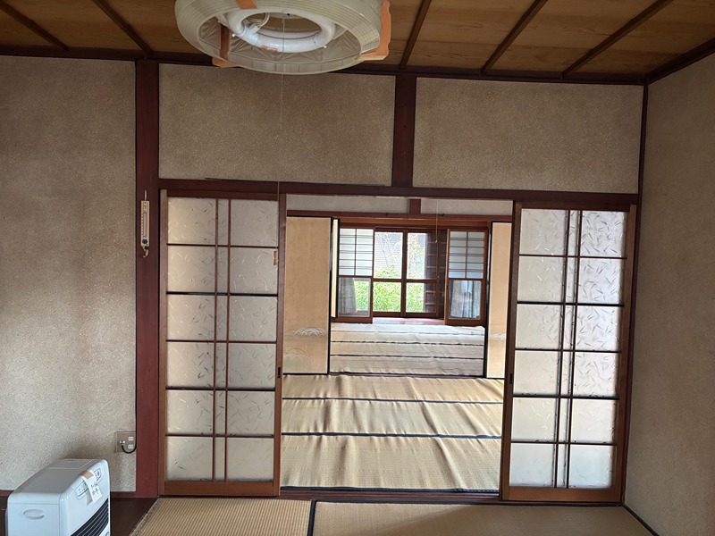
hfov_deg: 67.3
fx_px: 537
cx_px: 358
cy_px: 268
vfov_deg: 53.1
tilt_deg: -4.2
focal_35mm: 26
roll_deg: -1.6
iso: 400
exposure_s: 1/60
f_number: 1.6
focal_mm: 5.96
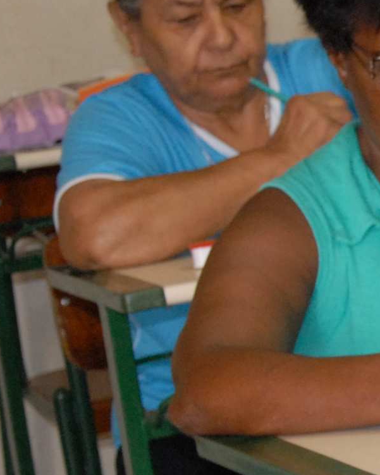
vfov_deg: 10.4
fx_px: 2600
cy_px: 324
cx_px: 826
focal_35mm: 185
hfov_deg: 7.9
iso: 800
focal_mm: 34
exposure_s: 1/60
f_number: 5
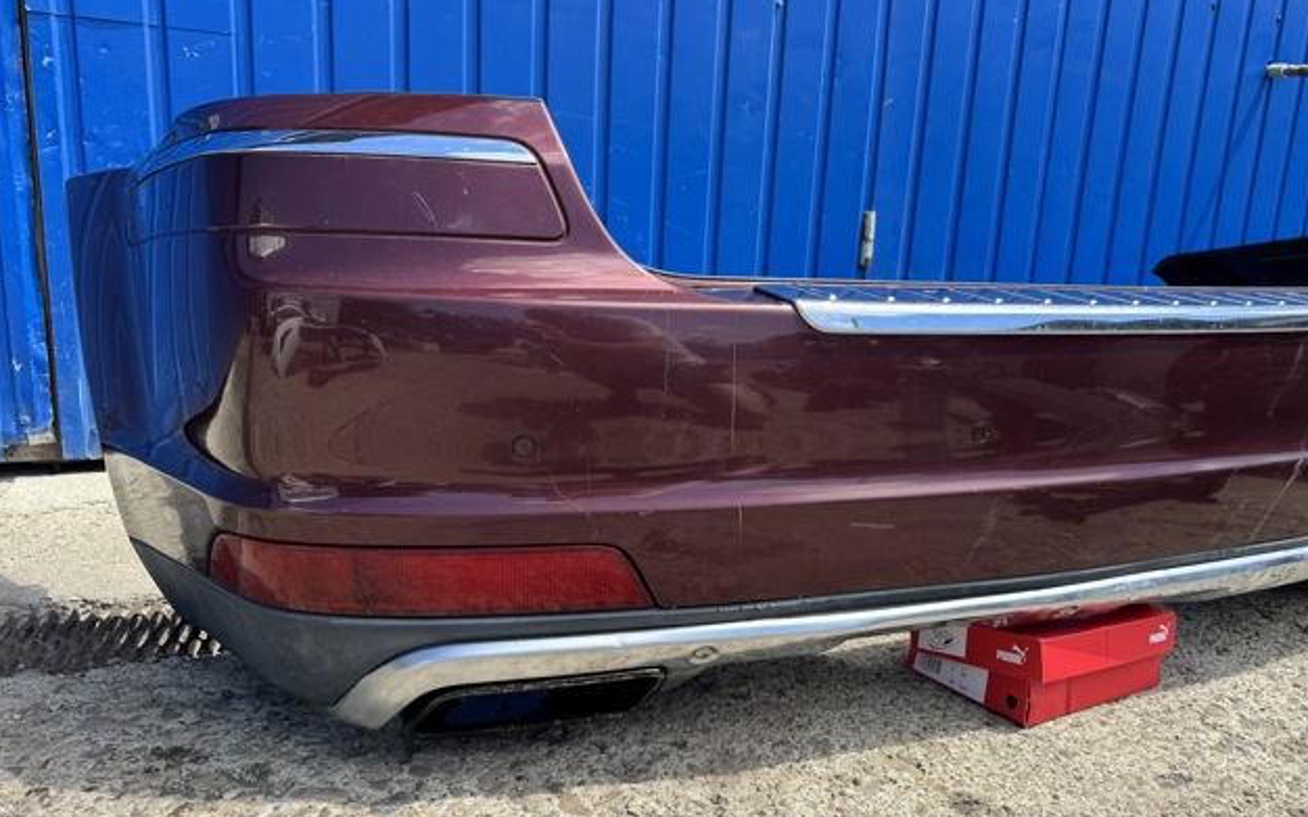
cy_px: 428
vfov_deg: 47.6
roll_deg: -2.9
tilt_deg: -13.0
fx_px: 927
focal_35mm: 26
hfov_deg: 70.4
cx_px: 662
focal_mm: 6.76
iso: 80
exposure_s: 1/1151
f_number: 1.78
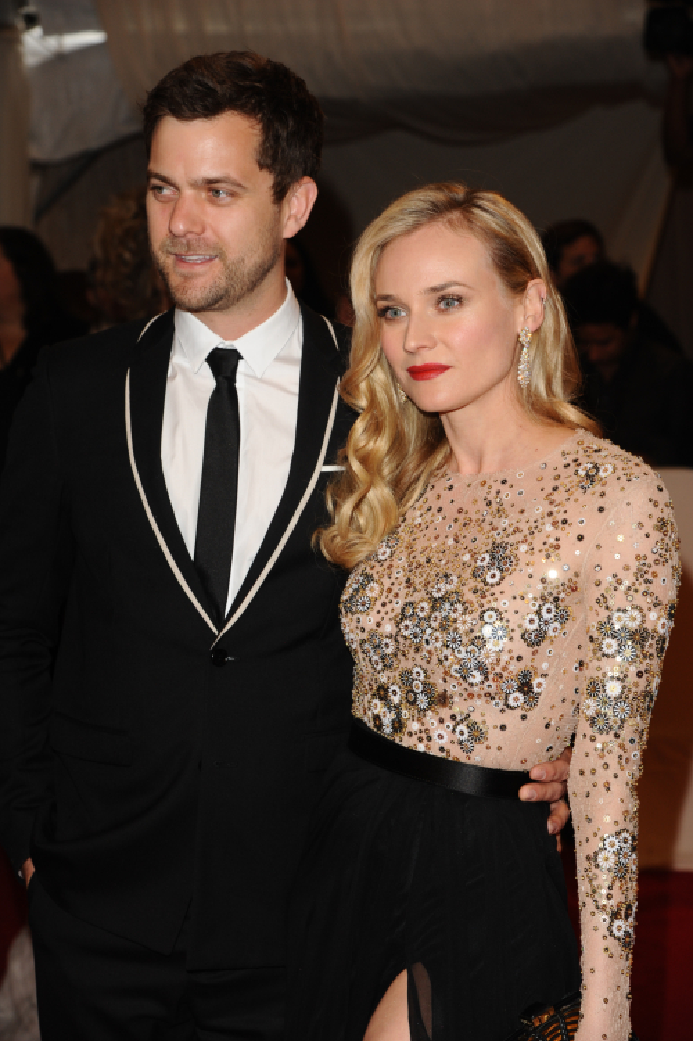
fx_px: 2659
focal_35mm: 92
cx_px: 346
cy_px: 520
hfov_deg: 14.9
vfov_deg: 22.2
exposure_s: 1/125
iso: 640
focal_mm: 92
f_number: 7.1
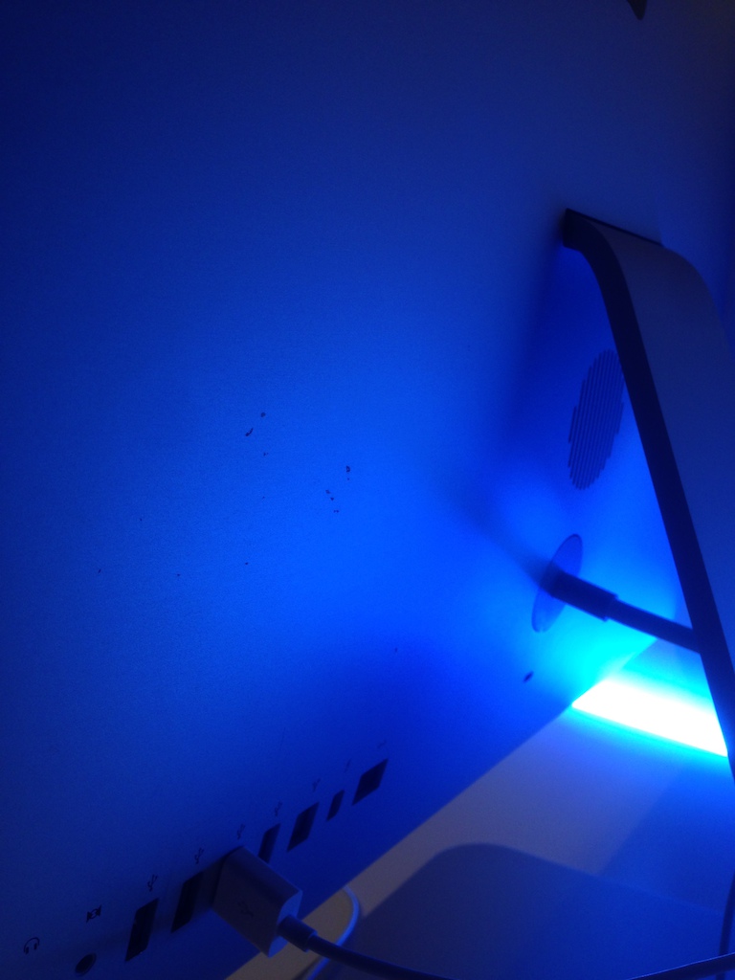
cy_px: 490
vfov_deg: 55.4
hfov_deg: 42.9
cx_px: 368
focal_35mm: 33
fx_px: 934
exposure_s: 1/20
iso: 50
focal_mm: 4.12
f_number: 2.4
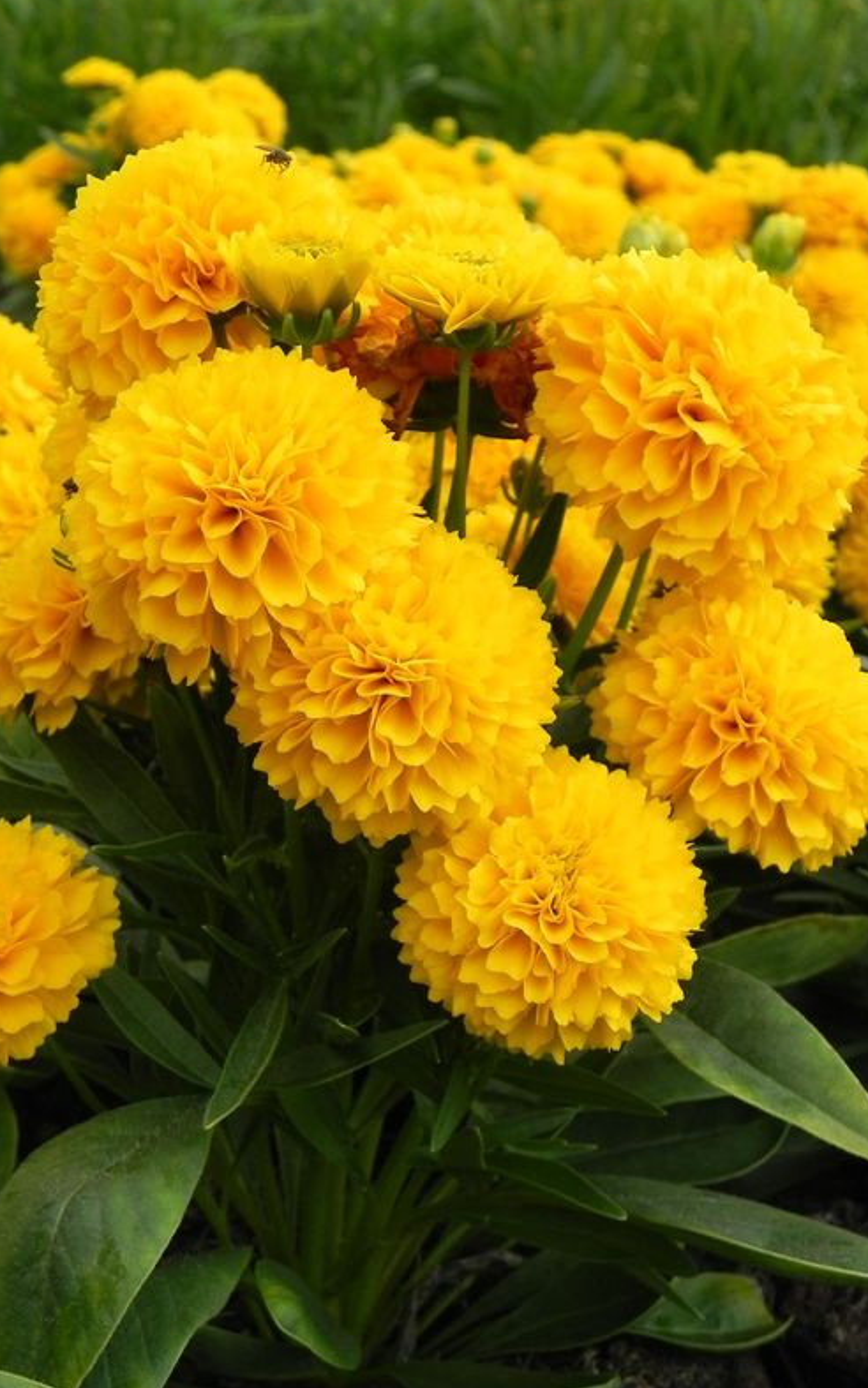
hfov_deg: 23.1
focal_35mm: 56
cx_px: 416
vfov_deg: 36.3
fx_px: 2119
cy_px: 686
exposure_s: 1/500
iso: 160
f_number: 4
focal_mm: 9.2
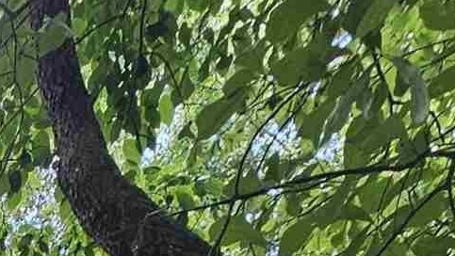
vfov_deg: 7.8
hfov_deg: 19.3
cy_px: 1052
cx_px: -307
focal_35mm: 90
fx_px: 1086
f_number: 2.2
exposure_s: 1/139
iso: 50
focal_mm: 2.2
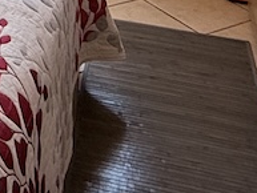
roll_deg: +0.4
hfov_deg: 19.5
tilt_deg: -4.3
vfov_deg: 12.4
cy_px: -278
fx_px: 691
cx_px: -73
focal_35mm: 93
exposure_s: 1/99
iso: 80
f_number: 2.2
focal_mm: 2.22
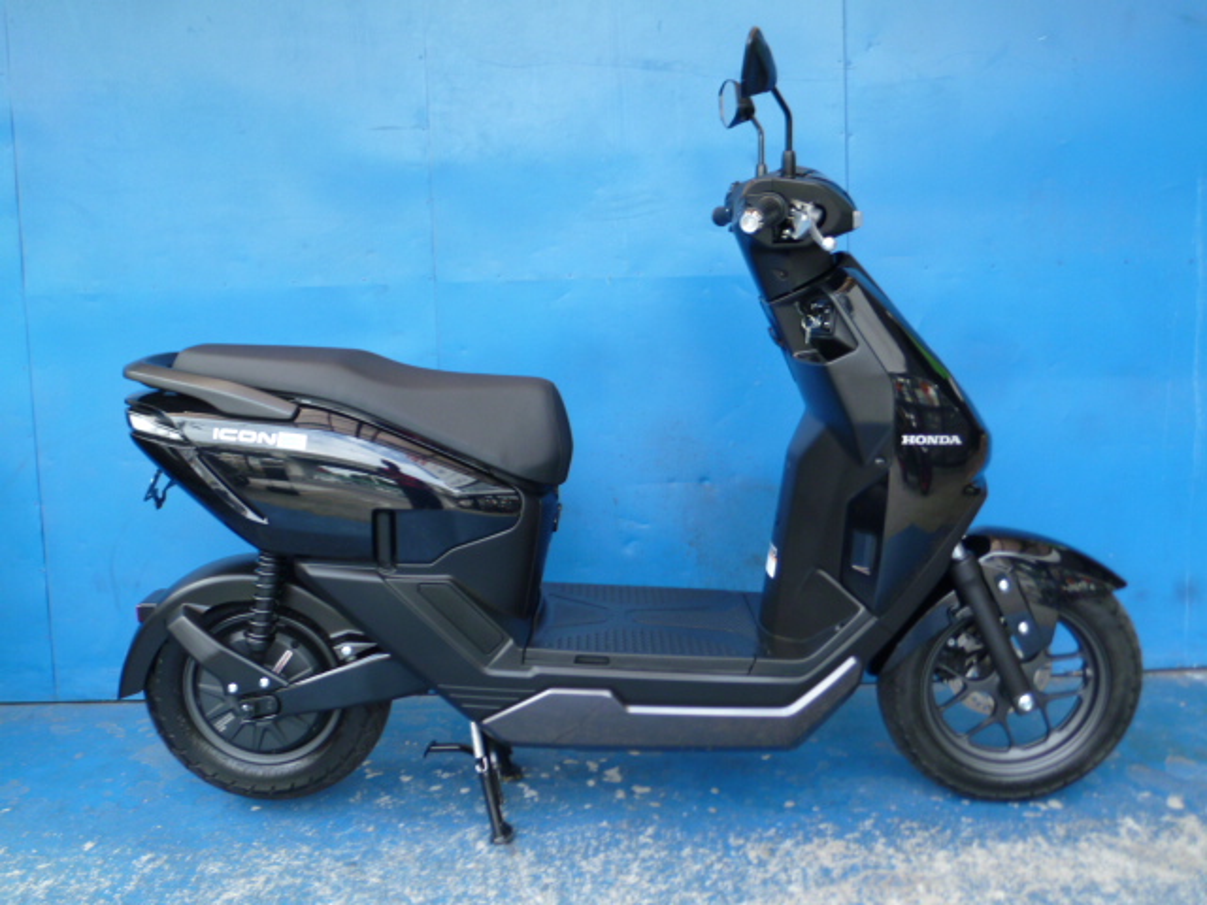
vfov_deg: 42.9
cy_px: 452
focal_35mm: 33
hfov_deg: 55.4
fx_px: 1151
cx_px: 604
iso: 80
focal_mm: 5.8
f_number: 2.6
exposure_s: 1/80
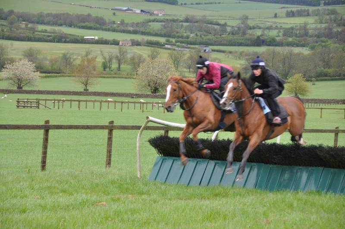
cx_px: 172
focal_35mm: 142
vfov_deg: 9.6
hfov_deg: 14.4
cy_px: 114
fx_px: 1364
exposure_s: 1/125
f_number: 5.6
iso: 400
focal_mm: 95
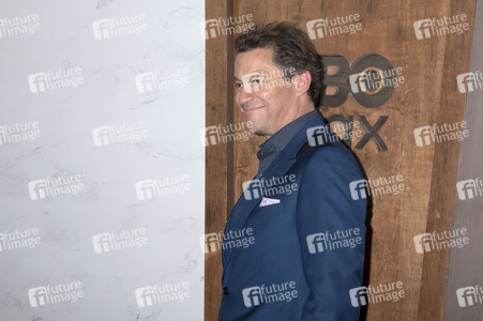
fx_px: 697
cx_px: 242
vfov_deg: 26.0
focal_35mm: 52
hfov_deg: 38.2
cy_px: 160
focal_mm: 52
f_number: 6.3
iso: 640
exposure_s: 1/200
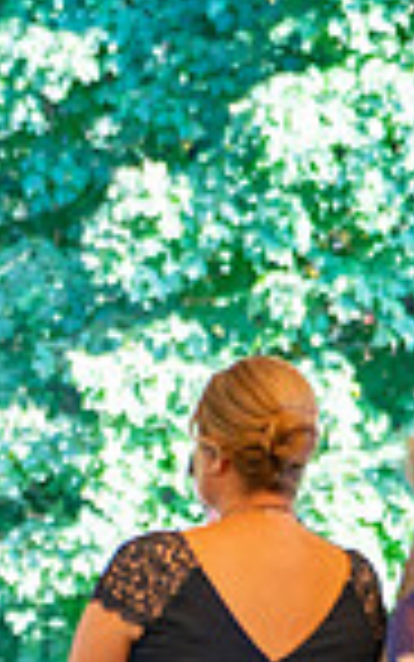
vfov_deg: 7.3
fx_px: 5176
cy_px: 612
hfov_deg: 4.5
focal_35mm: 287
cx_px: -468
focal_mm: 70
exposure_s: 1/640
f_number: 2.8
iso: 640
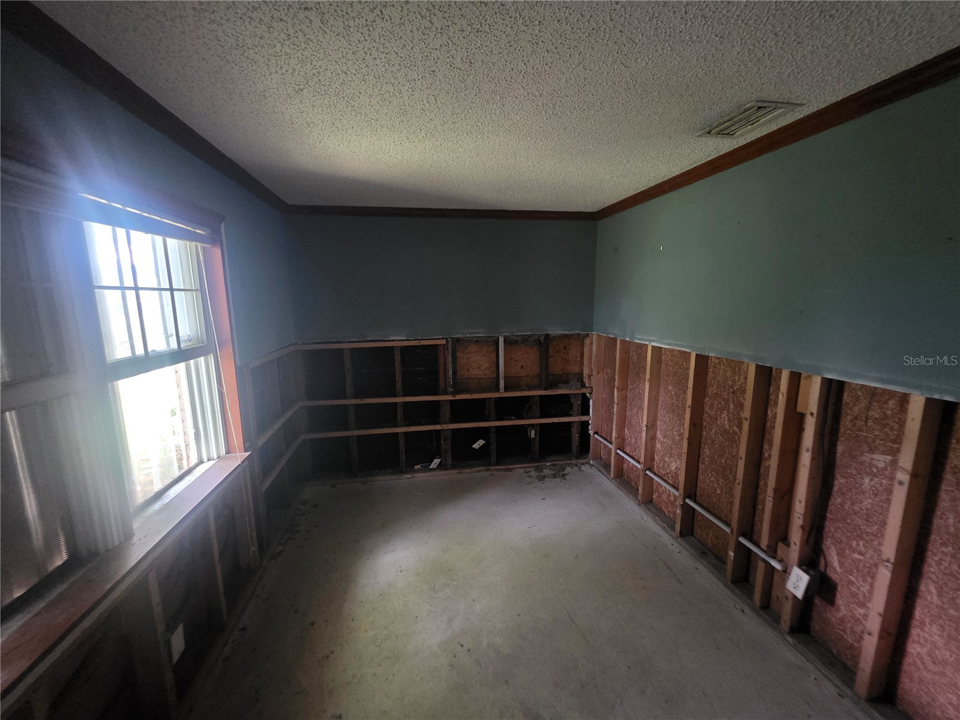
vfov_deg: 89.9
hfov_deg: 106.2
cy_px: 360
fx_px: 361
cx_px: 480
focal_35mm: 13
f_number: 1.9
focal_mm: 2.2
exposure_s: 1/24
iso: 1250
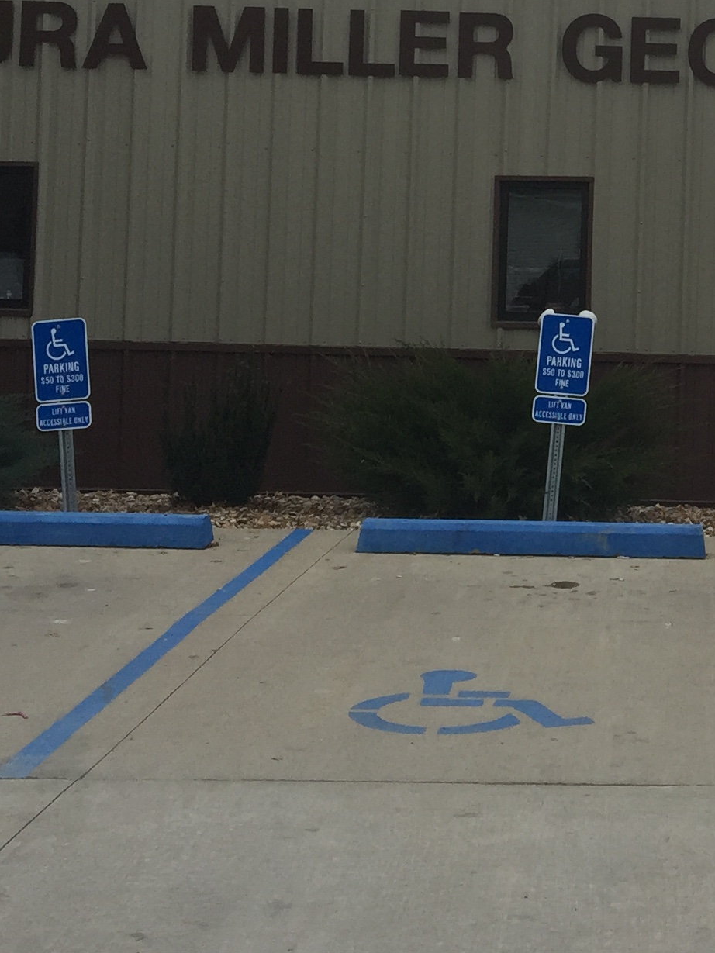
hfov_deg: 18.6
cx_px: 725
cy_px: 184
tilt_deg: +1.8
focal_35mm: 77
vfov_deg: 24.9
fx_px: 2120
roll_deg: -2.6
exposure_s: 1/682
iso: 32
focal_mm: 4.15
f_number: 2.2
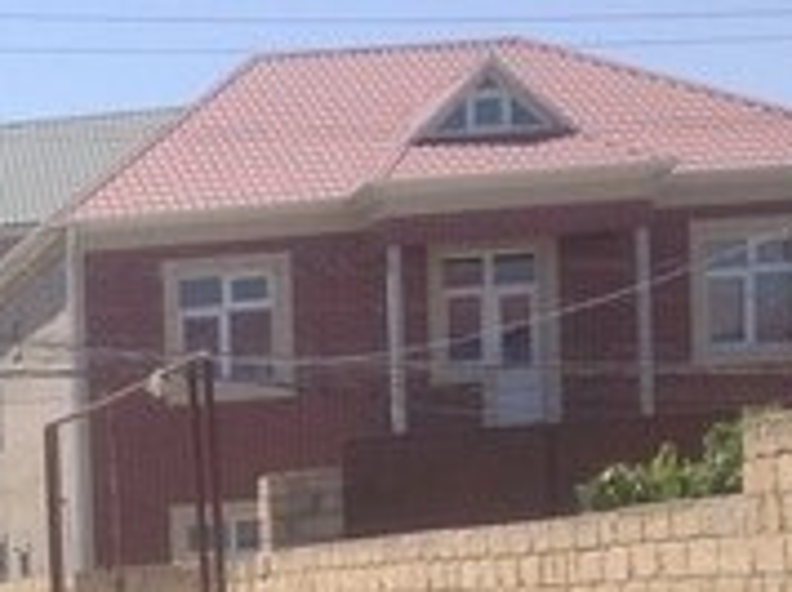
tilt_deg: -9.2
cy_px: 955
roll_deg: +2.9
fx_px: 2970
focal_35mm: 130
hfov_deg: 14.1
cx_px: -454
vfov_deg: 10.9
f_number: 2.4
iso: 50
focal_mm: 4.28
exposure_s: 1/1453
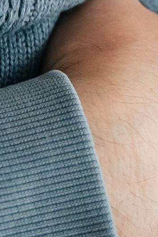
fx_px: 1970
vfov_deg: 6.7
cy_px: -196
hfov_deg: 4.6
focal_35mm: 299
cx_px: -22
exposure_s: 1/160
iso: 1250
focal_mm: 41
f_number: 2.8
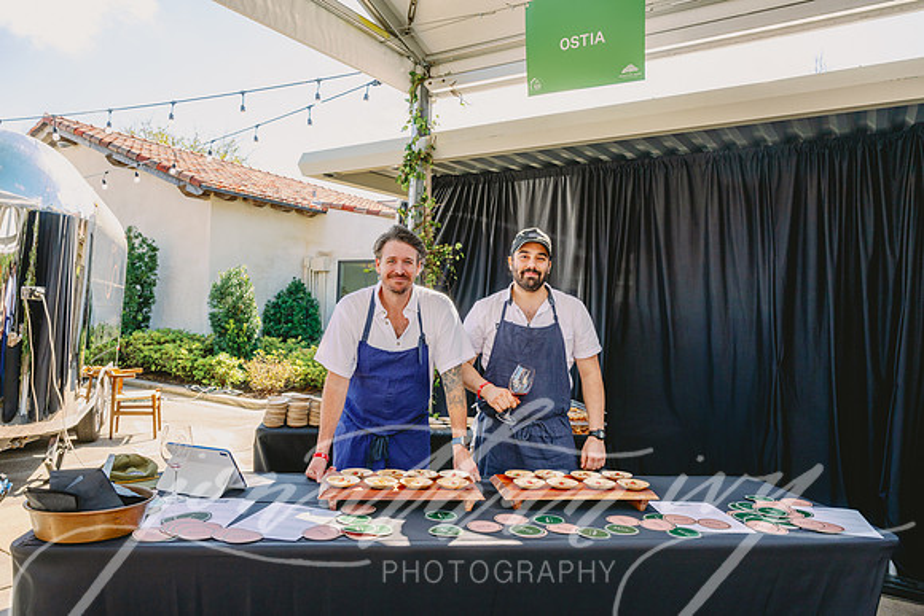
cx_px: 462
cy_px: 308
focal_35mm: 25
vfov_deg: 51.6
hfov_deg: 71.8
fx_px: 638
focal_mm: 24
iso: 250
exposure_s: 1/200
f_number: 7.1
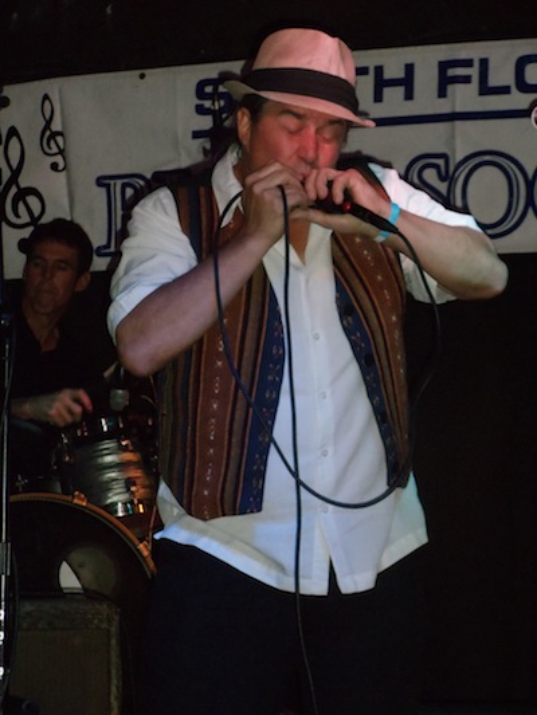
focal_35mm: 172
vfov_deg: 11.5
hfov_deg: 8.6
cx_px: 268
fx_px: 3556
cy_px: 358
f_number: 5.1
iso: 800
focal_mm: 23.45
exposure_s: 1/60
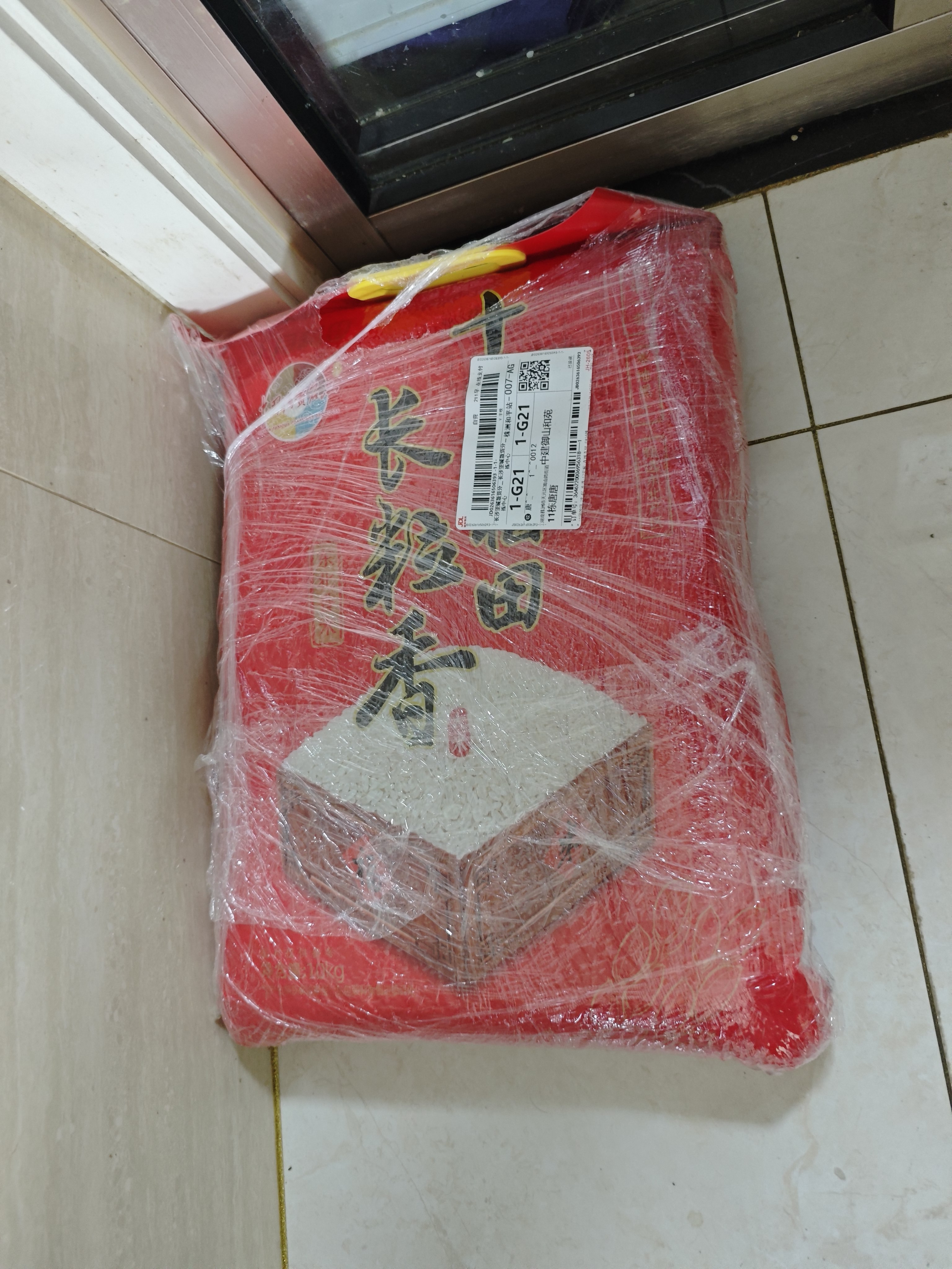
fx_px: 880
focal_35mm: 24
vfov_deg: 71.6
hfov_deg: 56.8
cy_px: 634
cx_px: 476
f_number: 1.6
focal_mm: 5.93
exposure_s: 1/25
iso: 800
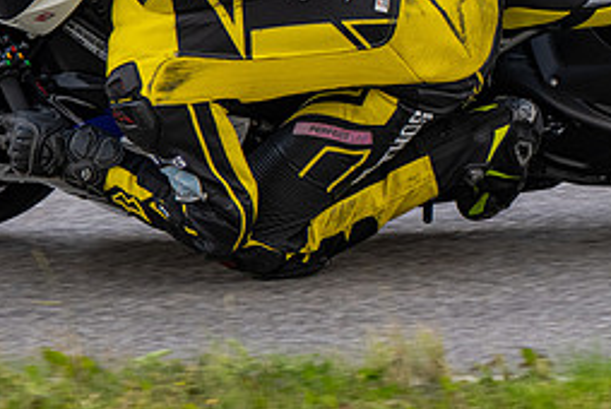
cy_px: 72
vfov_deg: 1.7
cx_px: 461
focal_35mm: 828
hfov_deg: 2.5
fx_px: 14069
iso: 900
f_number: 6.3
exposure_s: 1/1250
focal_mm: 290
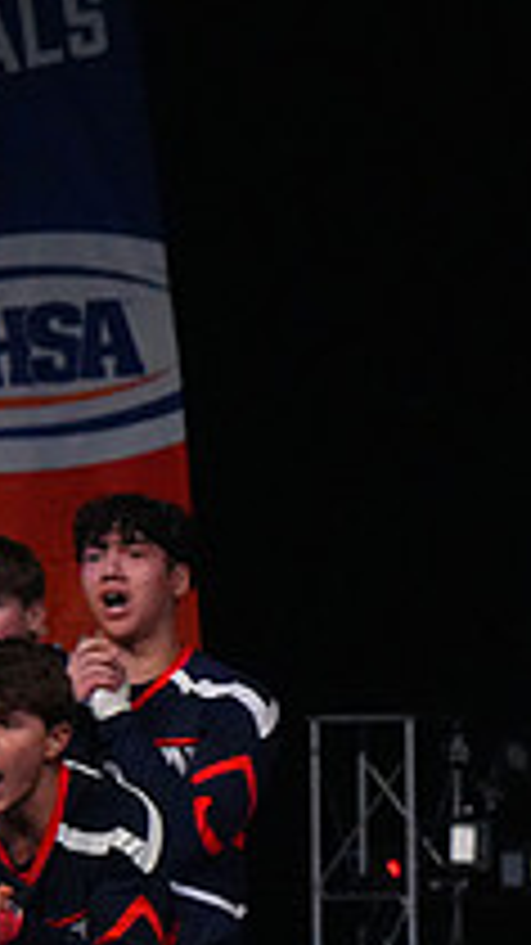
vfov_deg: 3.9
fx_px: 13753
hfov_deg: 2.2
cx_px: 1274
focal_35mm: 549
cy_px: 866
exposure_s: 1/1250
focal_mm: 190
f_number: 5.6
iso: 16000
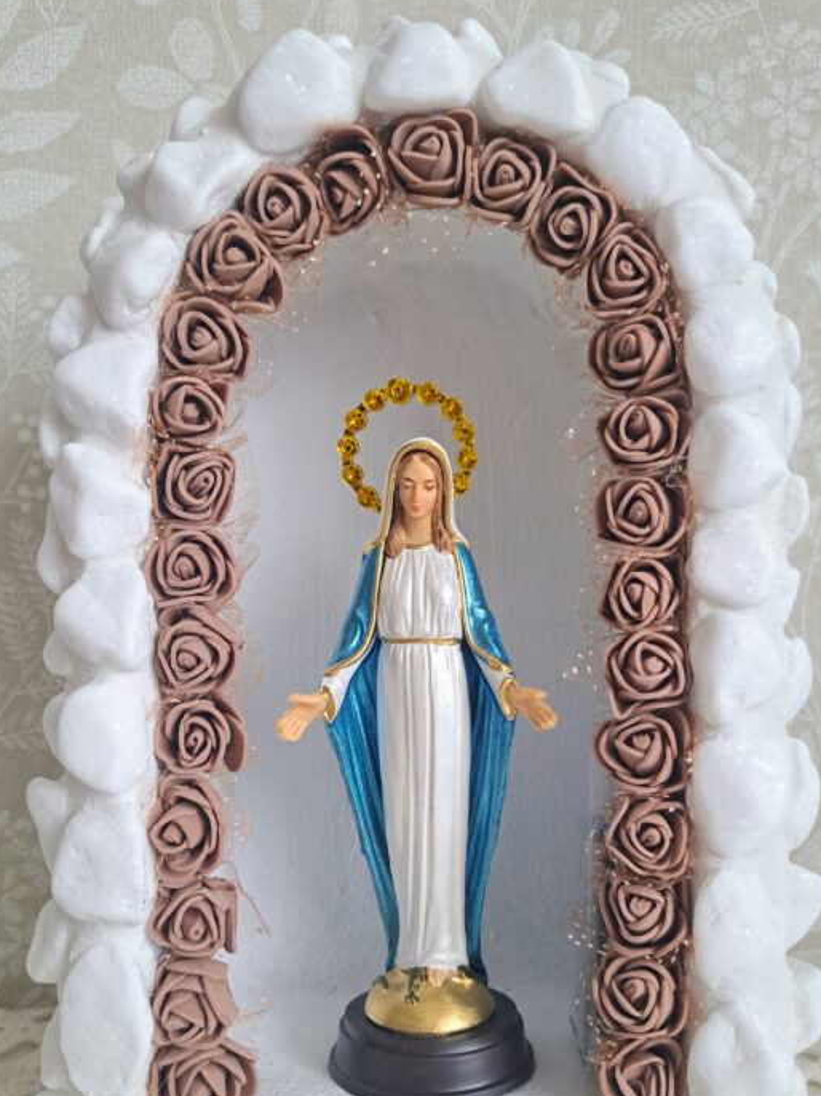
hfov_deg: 49.7
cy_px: 618
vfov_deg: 63.2
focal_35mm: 28
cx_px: 420
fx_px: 886
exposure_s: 1/25
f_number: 1.8
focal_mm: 5.23
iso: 500
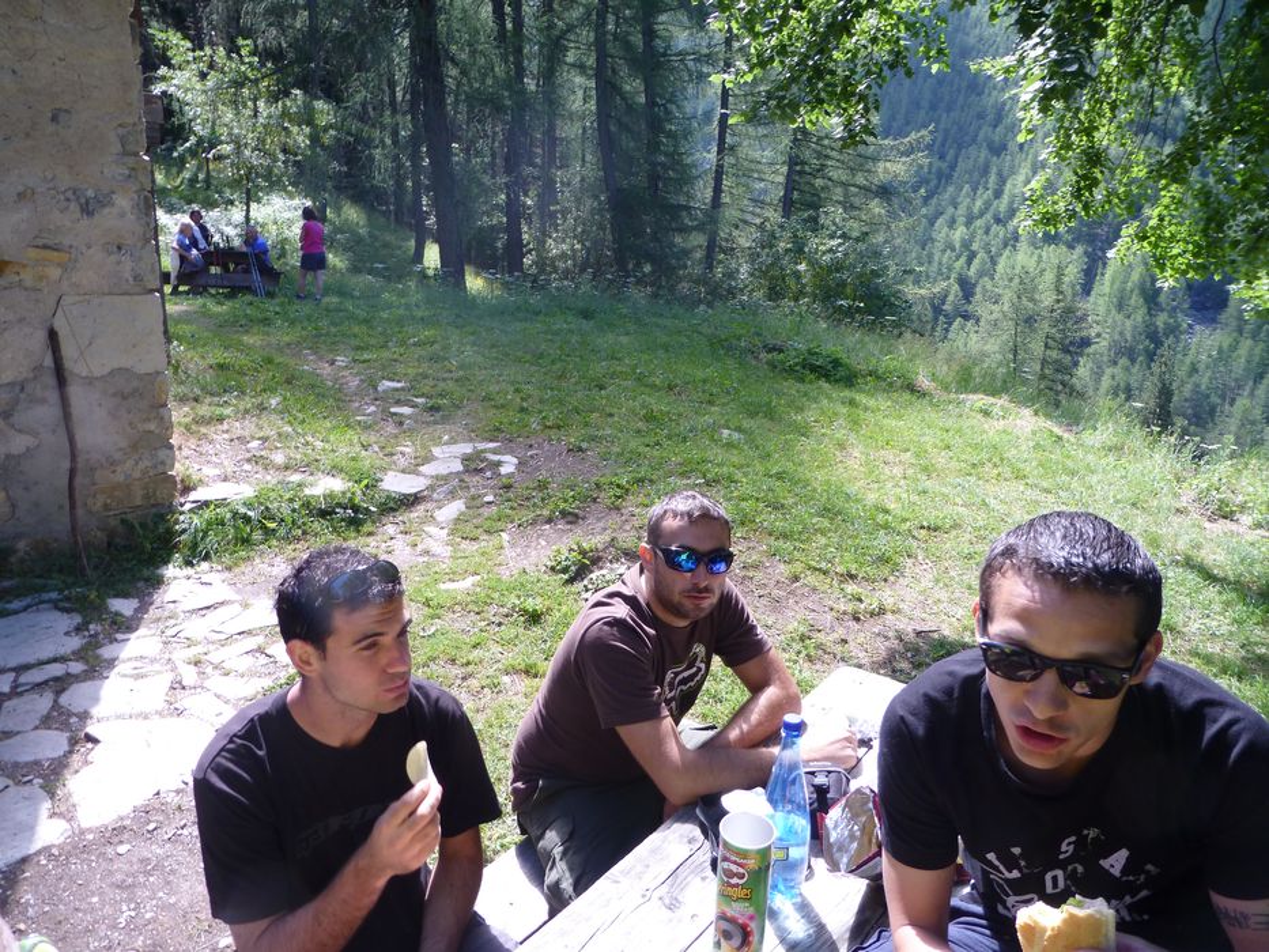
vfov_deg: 56.8
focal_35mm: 24
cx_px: 634
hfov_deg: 71.6
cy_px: 476
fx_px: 880
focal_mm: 4.3
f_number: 4
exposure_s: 1/160
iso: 100
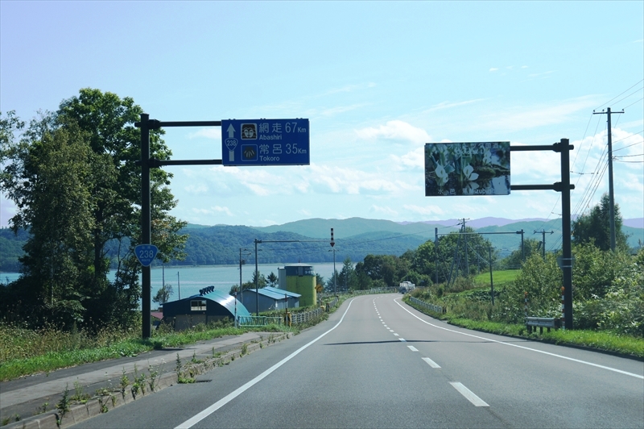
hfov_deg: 27.0
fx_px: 1341
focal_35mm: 75
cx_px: 322
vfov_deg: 18.2
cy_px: 214
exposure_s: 1/500
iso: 200
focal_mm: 50
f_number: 9
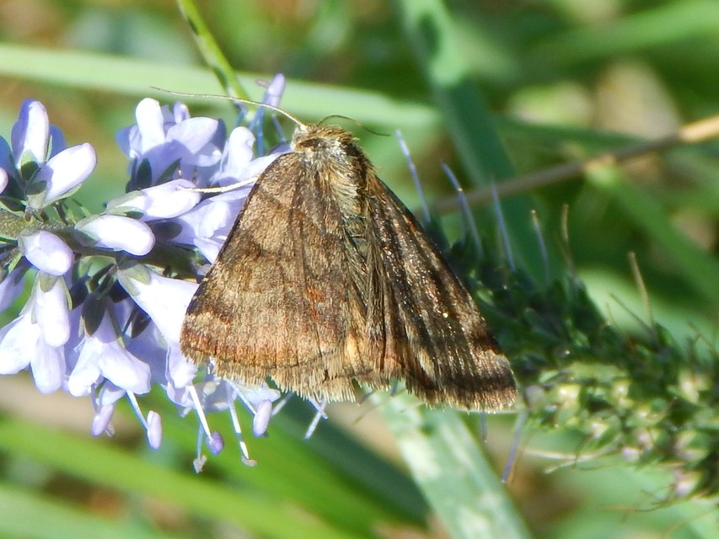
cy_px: 270
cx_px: 360
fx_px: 2721
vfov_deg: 11.3
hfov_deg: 15.1
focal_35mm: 131
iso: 125
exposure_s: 1/400
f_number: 4.8
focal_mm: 23.4
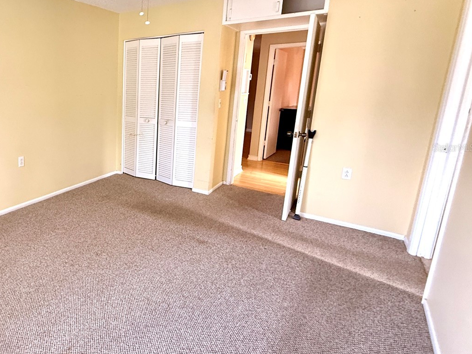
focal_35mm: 22
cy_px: 147
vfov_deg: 60.7
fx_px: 300
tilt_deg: -8.3
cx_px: 106
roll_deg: -0.2
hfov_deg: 70.1
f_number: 2.2
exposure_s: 1/60
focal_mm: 2.22
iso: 320
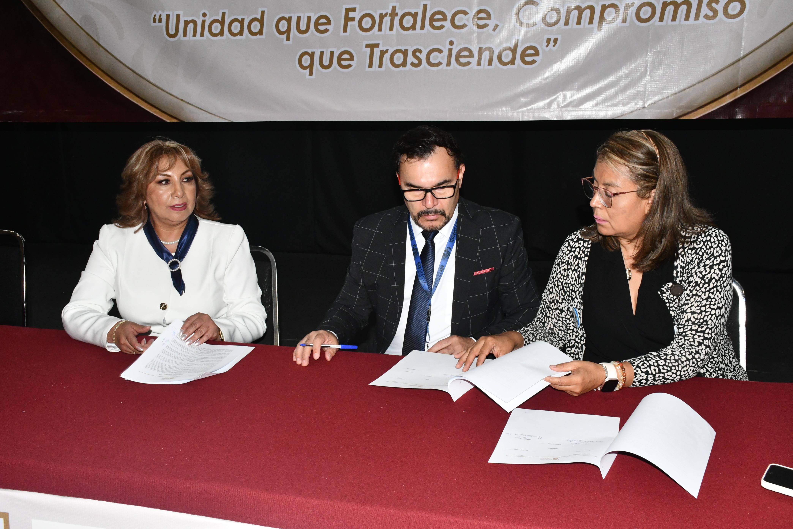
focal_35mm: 33
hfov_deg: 57.2
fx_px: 727
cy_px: 264
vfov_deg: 40.0
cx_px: 396
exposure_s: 1/80
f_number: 14
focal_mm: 22
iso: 2000
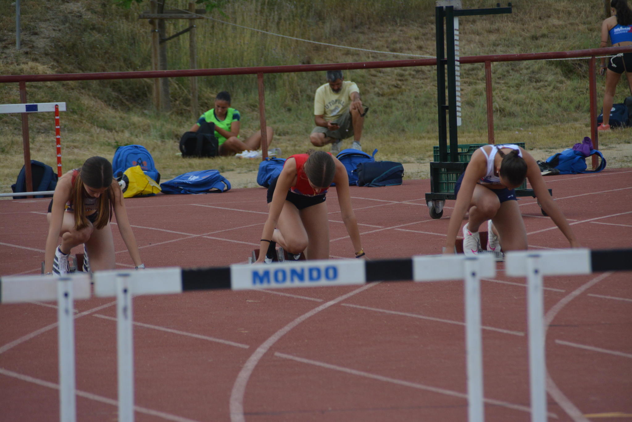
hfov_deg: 6.9
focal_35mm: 300
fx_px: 5266
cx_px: 316
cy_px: 211
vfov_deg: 4.6
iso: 720
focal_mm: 200
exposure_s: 1/1000
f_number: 6.3
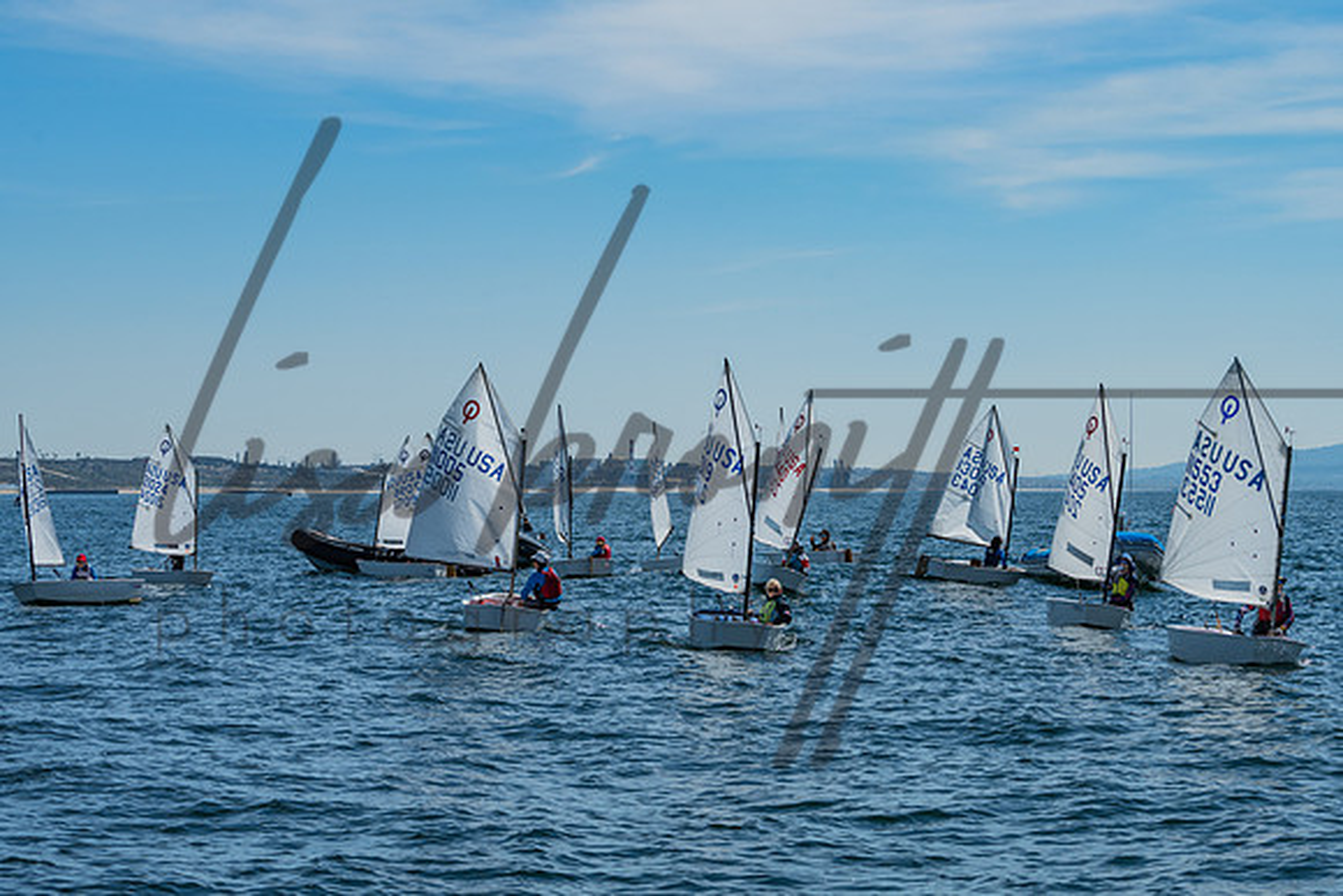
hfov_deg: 22.0
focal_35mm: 93
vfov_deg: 14.8
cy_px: 388
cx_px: 726
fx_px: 3455
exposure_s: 1/500
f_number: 8
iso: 100
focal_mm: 80
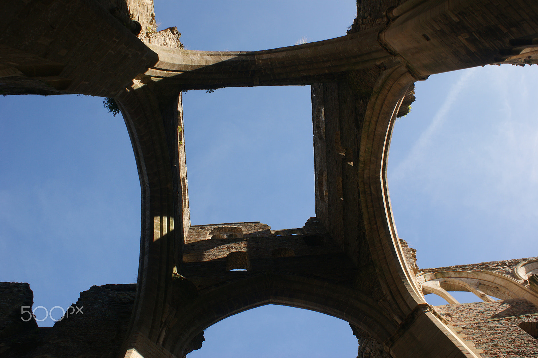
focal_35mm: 30
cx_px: 269
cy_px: 179
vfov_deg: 43.6
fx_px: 448
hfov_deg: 62.0
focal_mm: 20
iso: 100
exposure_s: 1/60
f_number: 7.1
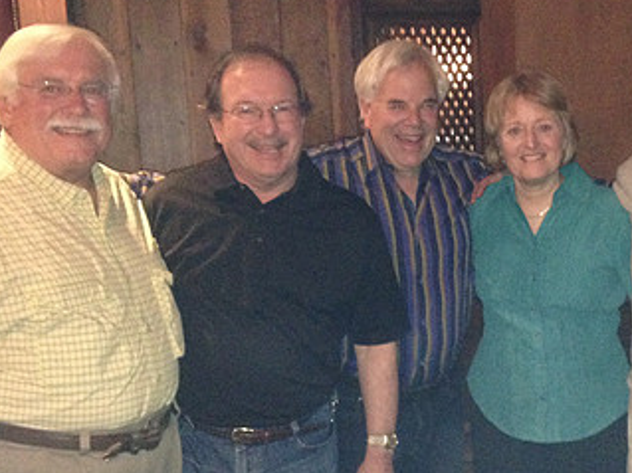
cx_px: 472
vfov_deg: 24.3
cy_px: 290
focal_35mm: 60
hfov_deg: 31.6
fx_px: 1095
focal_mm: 4.12
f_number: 2.4
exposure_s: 1/16
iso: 500
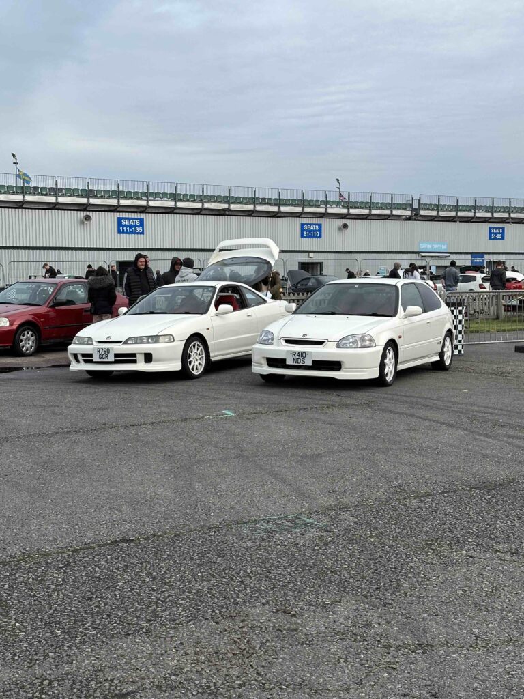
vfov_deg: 39.7
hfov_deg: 30.3
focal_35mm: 48
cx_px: 262
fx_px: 969
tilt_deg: -5.9
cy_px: 350
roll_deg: -0.4
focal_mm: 6.86
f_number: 1.78
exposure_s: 1/2203
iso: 64
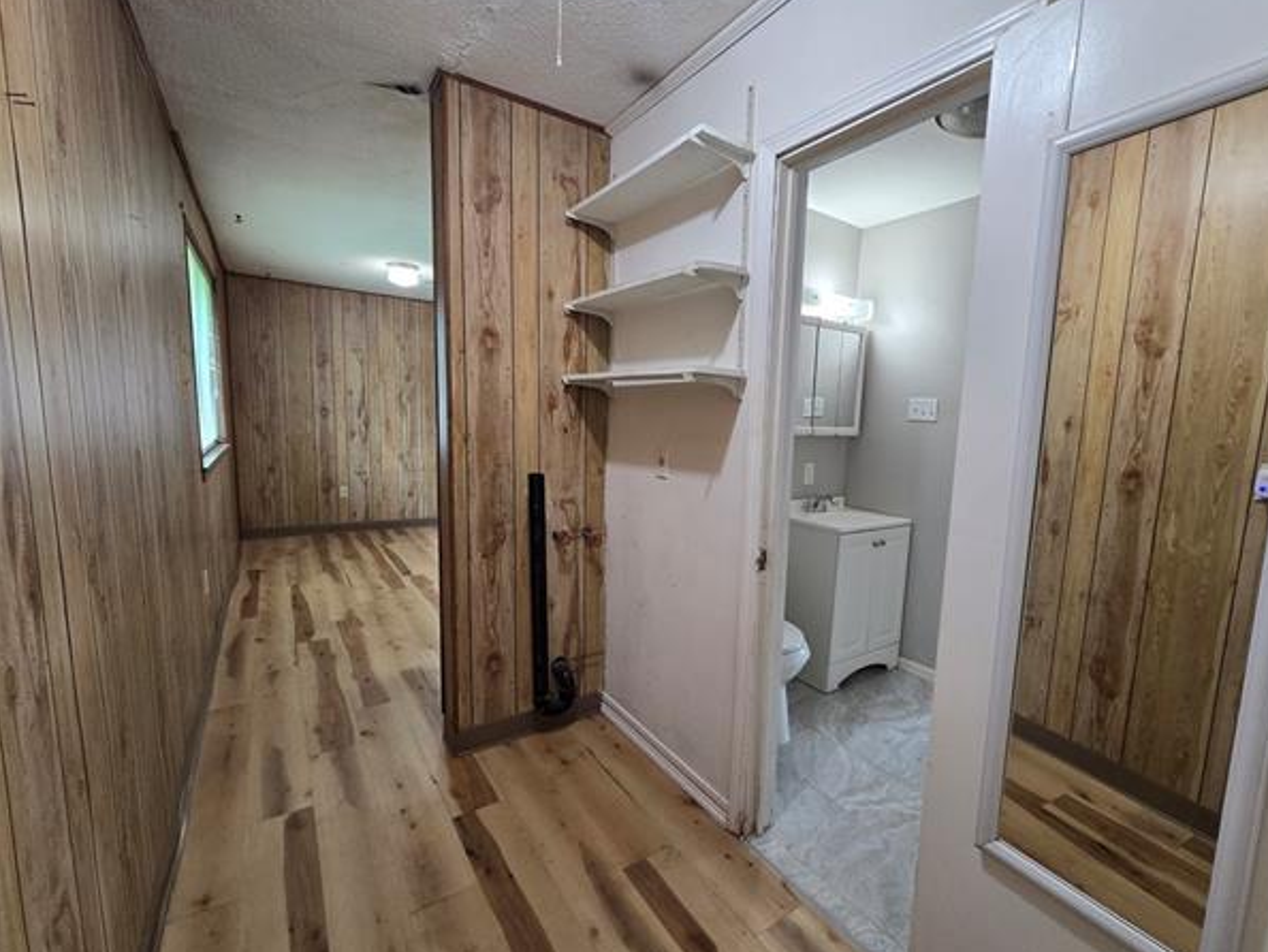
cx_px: 681
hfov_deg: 101.9
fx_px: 513
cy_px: 485
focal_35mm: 14
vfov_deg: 85.7
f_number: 2.2
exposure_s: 1/60
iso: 250
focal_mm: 2.2
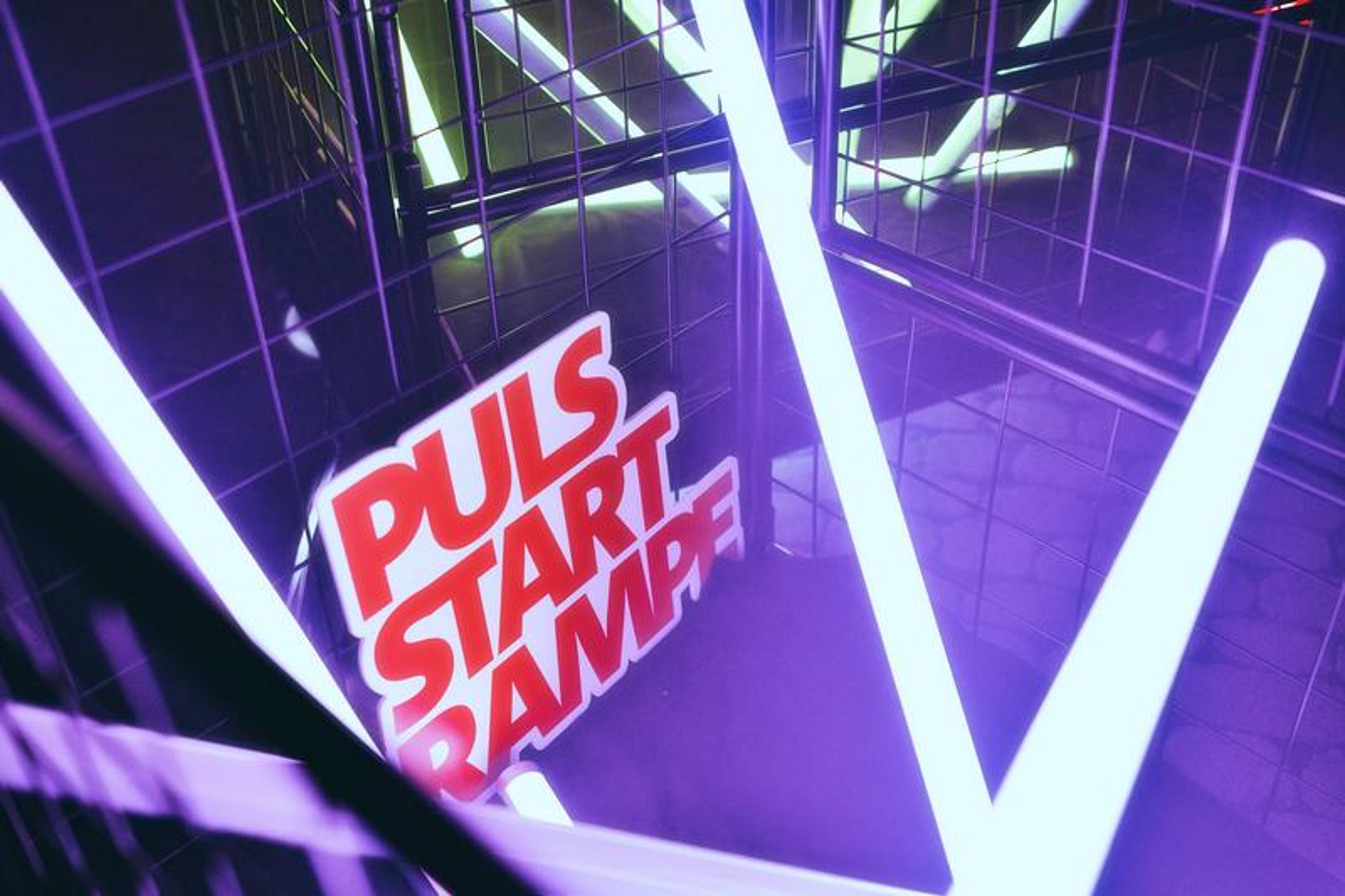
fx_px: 1345
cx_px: 672
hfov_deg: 53.1
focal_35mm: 36
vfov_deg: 36.9
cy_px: 448
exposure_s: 1/400
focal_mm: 24
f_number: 1.8
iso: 1250
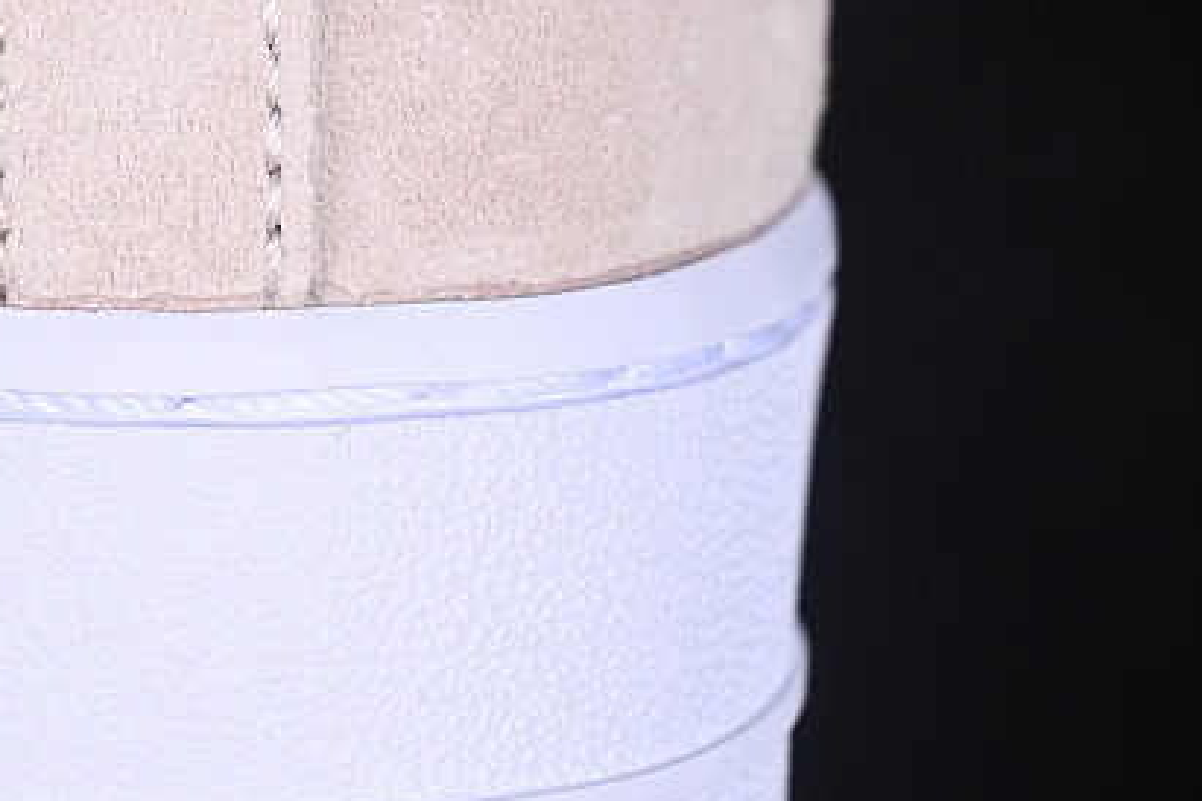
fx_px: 6577
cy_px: -102
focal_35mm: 197
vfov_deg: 6.9
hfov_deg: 10.4
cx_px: 82
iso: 160
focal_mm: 50
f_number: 7.1
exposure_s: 1/80
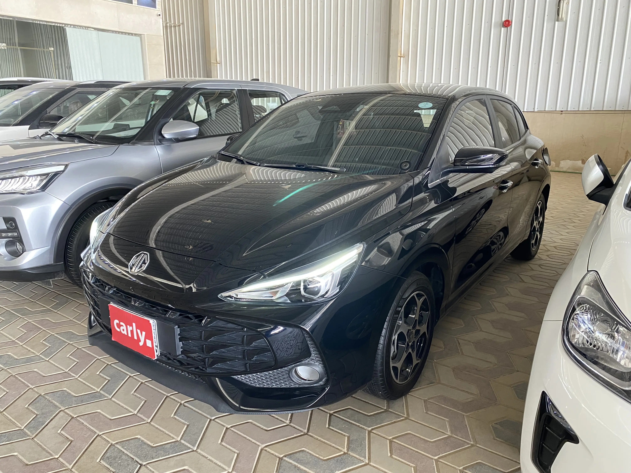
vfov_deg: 53.1
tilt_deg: -12.6
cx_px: 316
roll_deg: +0.8
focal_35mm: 26
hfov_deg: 67.3
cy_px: 236
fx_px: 474
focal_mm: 4.25
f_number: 1.8
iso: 500
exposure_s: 1/40
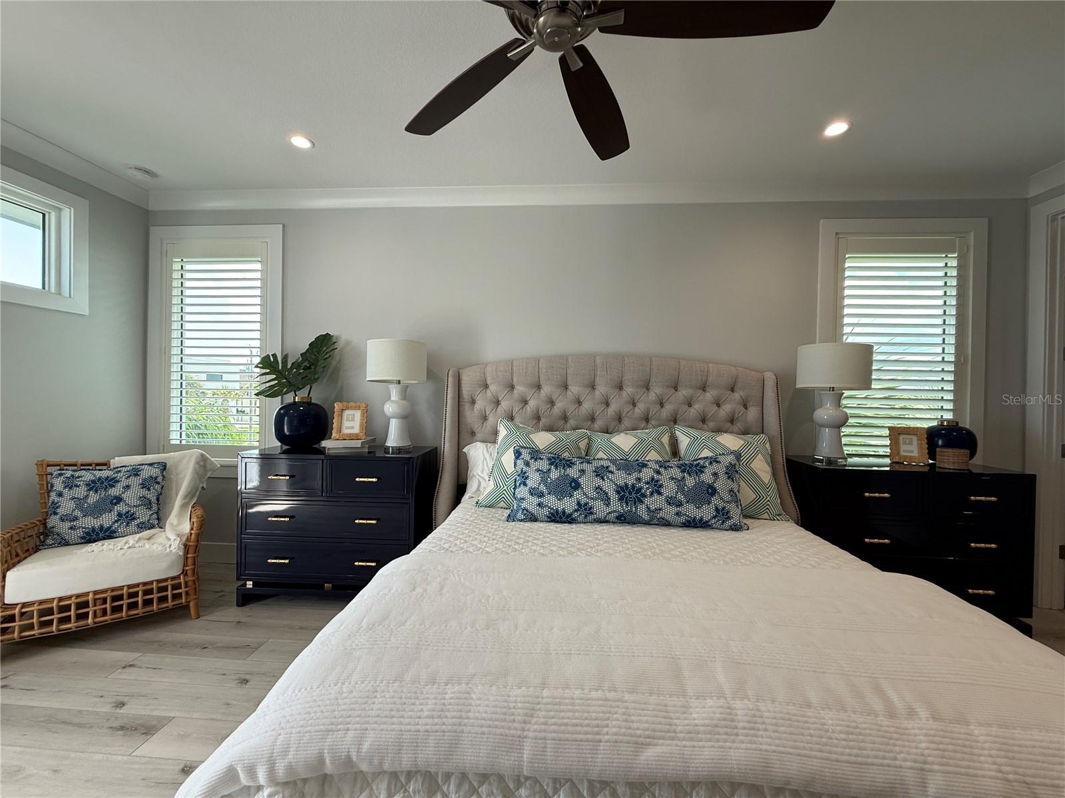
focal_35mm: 14
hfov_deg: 102.1
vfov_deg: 85.7
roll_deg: -1.3
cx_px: 532
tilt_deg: -0.4
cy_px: 399
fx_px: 431
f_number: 2.2
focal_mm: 2.22
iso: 100
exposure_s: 1/120
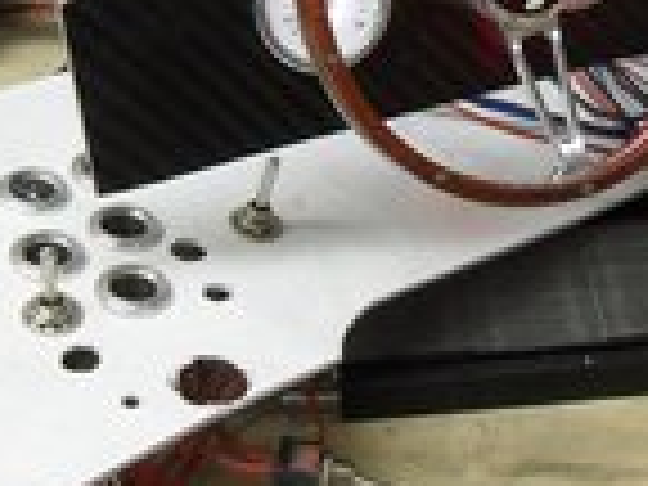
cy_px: -14
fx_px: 1816
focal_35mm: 97
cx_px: 788
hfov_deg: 19.1
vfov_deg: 15.0
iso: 160
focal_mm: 6.2
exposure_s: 1/30
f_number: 2.8
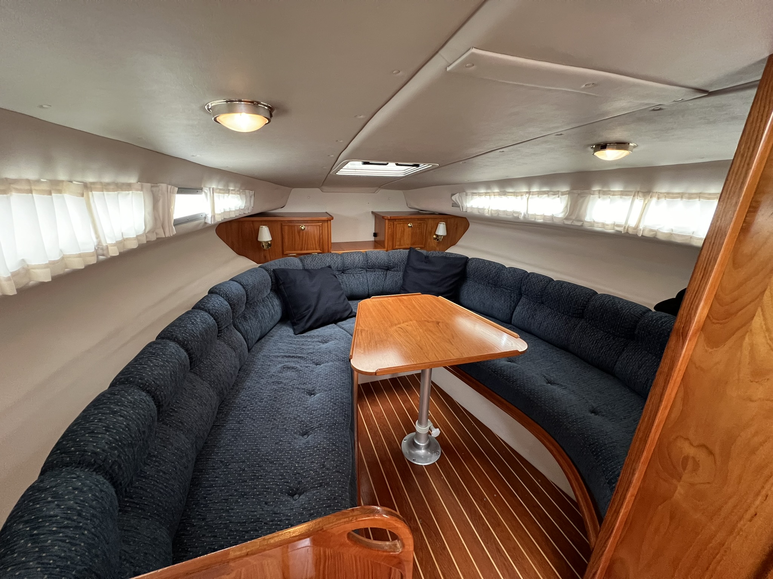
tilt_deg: -17.8
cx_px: 386
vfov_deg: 89.9
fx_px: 290
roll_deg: -4.1
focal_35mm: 13
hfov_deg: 106.2
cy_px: 290
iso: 400
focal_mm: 1.57
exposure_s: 1/60
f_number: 1.8
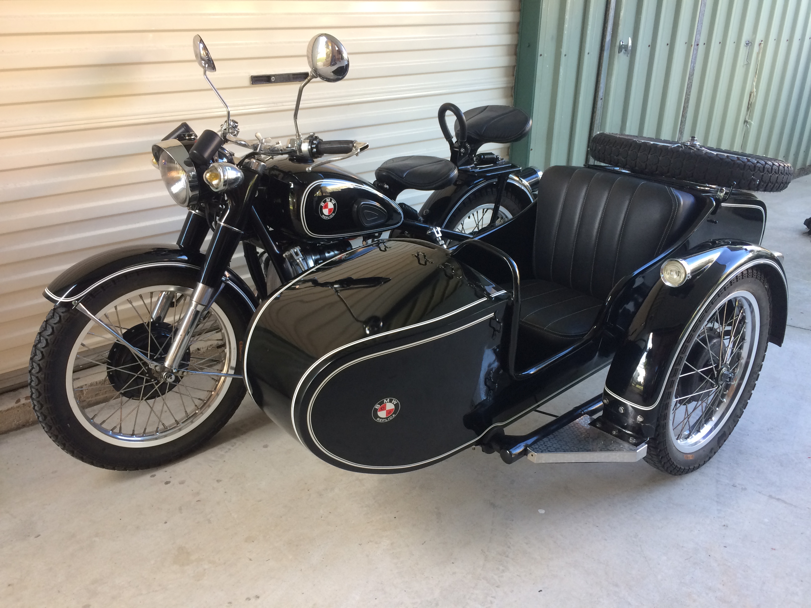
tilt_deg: -26.5
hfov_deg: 61.7
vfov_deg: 48.2
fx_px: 679
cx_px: 406
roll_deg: +0.6
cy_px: 304
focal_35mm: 29
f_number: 2.2
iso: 40
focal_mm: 4.15
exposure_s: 1/33
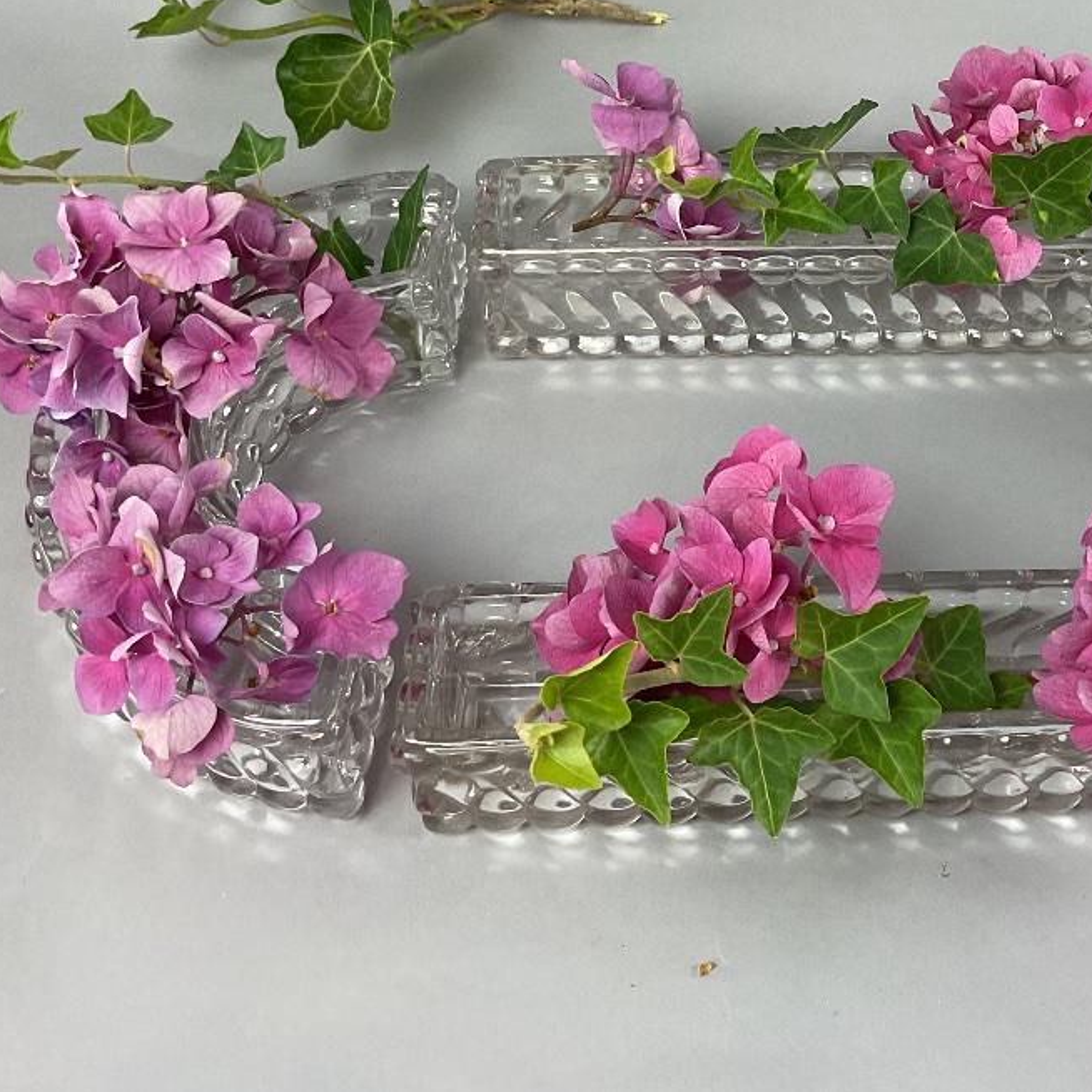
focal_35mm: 47
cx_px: 832
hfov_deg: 35.2
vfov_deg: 35.6
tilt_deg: -48.3
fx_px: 1677
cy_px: 344
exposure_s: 1/100
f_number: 1.8
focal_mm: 3
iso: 64
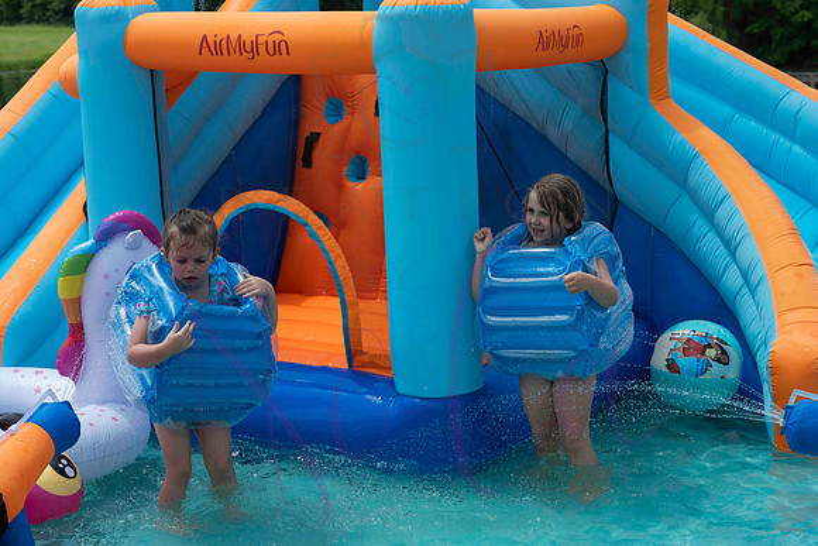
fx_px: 1554
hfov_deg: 29.5
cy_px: 264
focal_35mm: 68
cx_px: 423
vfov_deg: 19.9
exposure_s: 1/1000
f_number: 7.1
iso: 400
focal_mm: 66
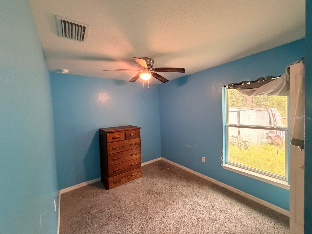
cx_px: 156
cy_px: 117
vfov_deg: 85.7
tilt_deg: -3.9
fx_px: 126
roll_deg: +2.9
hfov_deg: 102.1
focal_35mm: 14
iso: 640
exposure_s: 1/60
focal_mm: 2.22
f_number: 2.2
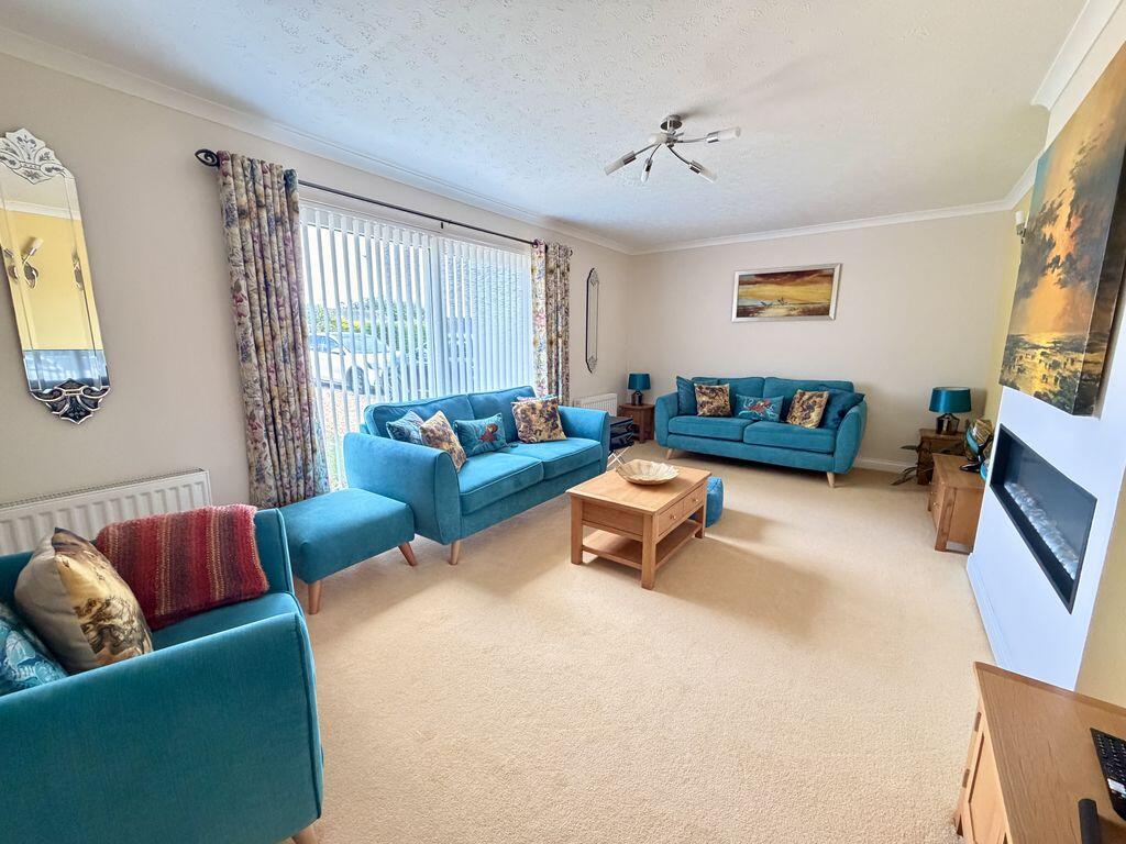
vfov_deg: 85.7
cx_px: 563
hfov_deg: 102.1
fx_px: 455
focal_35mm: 14
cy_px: 422
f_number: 2.2
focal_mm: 2.22
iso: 640
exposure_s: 1/60
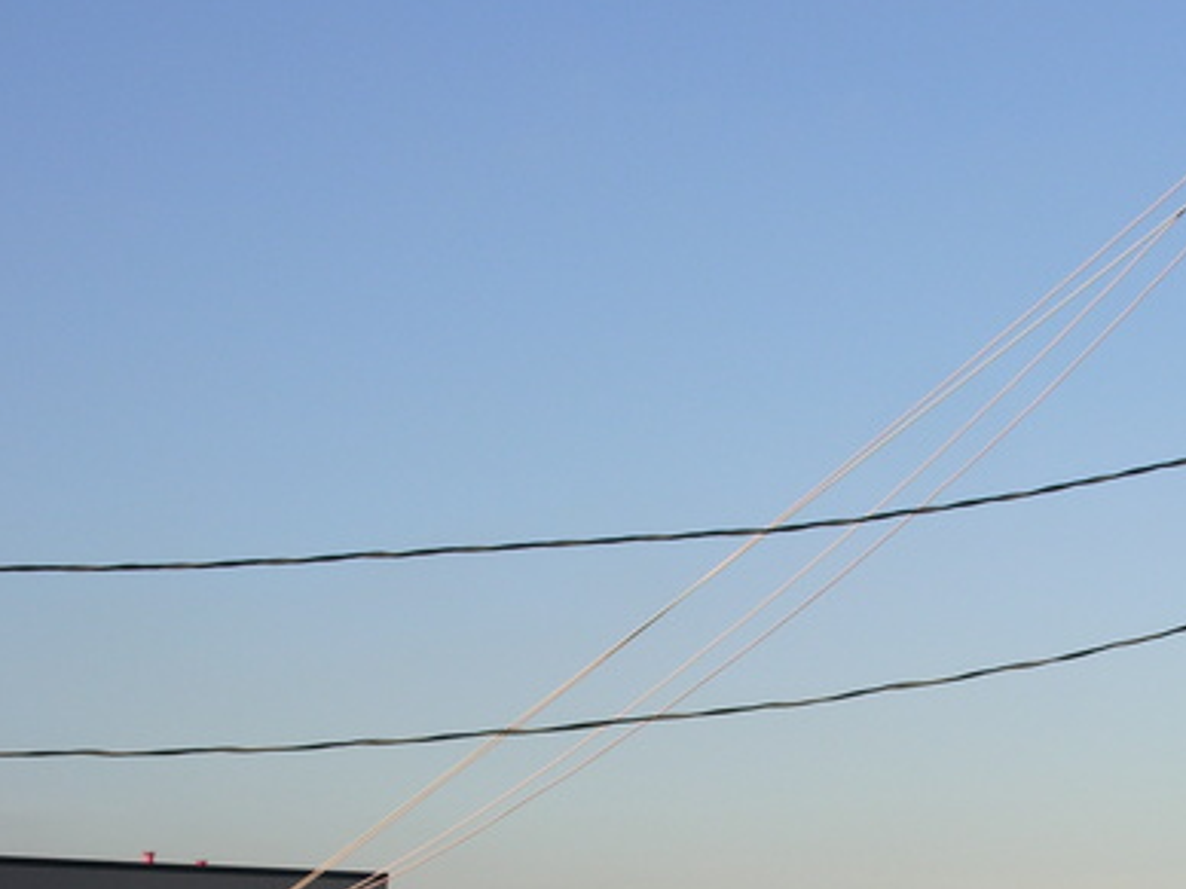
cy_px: 852
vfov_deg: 15.5
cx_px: 1052
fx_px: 3221
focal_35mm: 94
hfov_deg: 20.5
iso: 50
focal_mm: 11.8
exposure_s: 1/194
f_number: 6.7
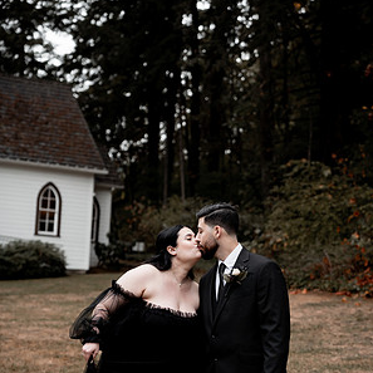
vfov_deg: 25.6
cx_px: 187
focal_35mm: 67
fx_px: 817
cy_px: 236
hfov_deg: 25.7
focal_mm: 52
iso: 400
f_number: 2.8
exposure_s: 1/1600
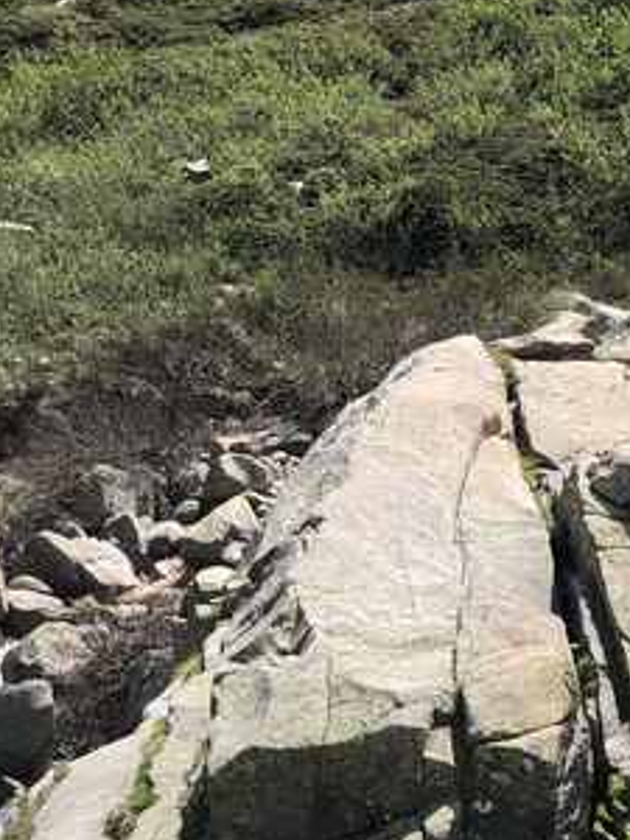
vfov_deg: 9.5
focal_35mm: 208
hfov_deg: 7.1
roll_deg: -0.8
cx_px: 708
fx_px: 5047
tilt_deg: -3.9
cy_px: 384
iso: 16
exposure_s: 1/727
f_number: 2.4
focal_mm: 6
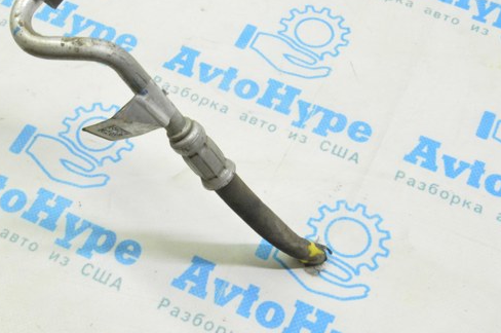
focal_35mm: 63
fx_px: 876
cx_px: 182
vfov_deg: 21.5
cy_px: 173
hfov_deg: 31.8
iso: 6400
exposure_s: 1/20
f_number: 20
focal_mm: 32
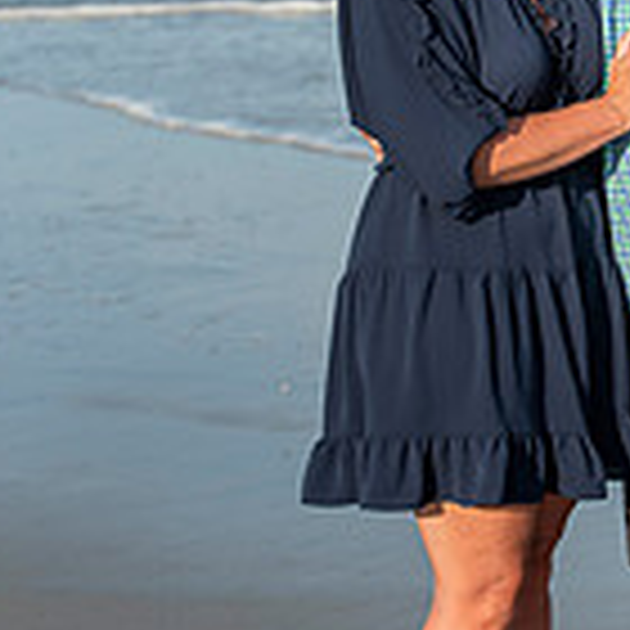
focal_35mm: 191
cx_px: 648
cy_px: 76
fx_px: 3933
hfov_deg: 9.1
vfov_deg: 9.1
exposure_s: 1/3200
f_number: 3.5
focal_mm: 70
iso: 250
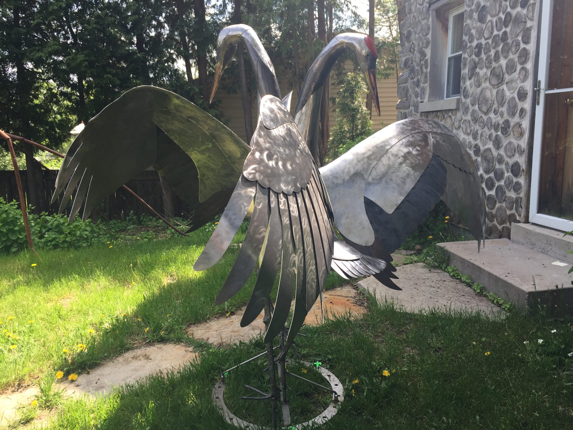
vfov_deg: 48.2
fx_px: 480
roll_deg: -0.7
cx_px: 286
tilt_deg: -9.6
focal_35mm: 29
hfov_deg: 61.7
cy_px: 215
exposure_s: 1/449
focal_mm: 4.15
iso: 32
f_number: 2.2
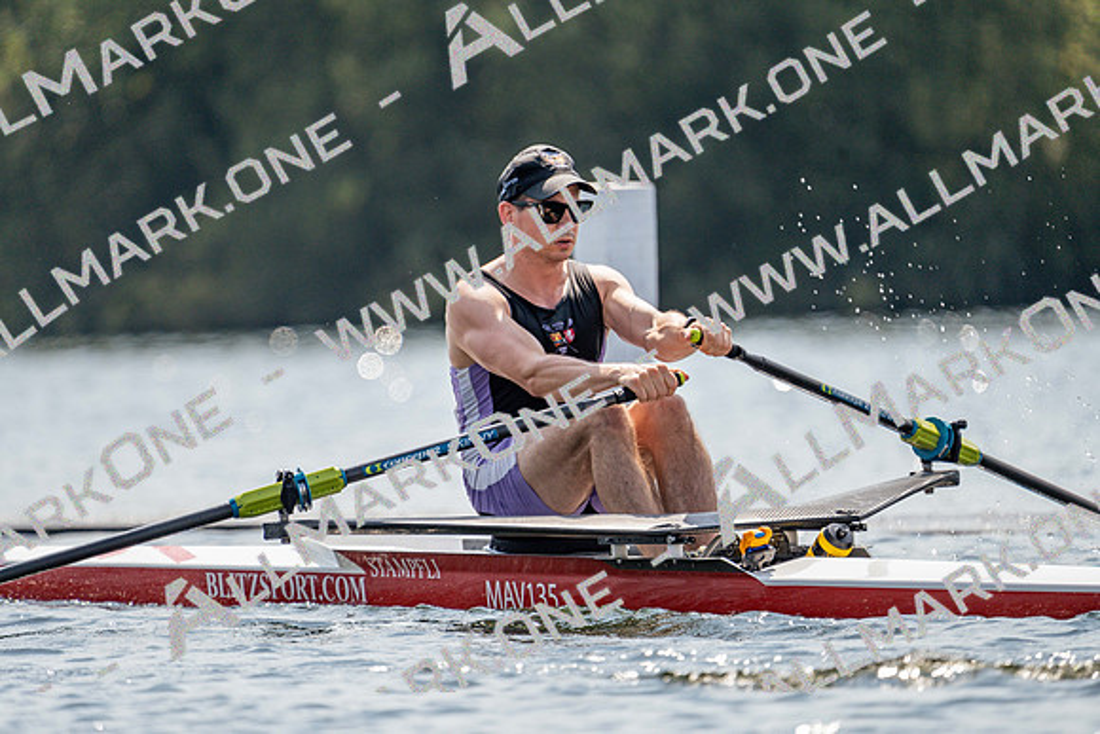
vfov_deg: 2.3
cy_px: 367
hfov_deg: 3.4
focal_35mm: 600
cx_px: 550
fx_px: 18337
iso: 250
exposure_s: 1/1600
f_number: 6.3
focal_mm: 600
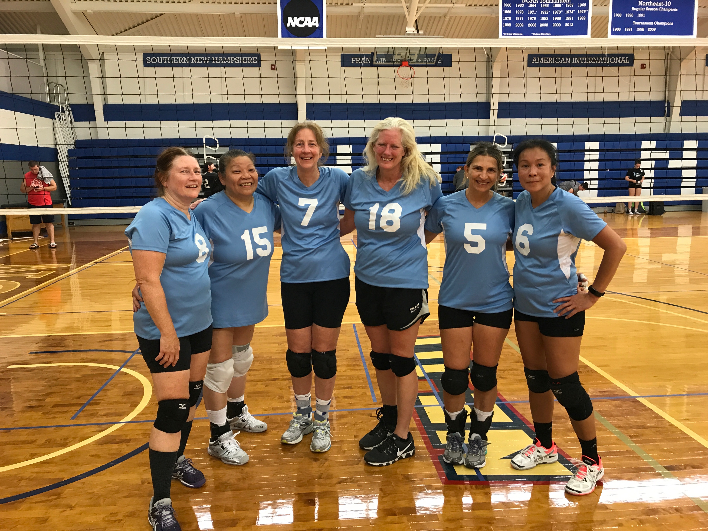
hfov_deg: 63.4
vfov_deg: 49.7
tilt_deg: -8.2
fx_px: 573
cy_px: 266
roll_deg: +0.3
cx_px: 354
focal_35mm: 28
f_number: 1.8
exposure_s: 1/30
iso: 40
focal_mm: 3.99
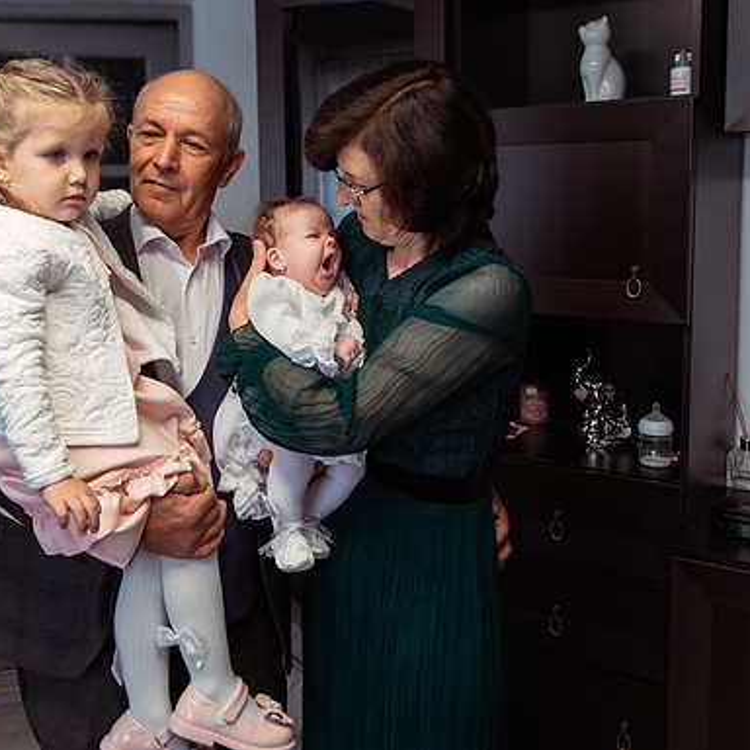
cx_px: 315
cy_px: 263
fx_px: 981
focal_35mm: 40
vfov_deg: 41.4
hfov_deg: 41.7
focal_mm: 24
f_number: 3.2
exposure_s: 1/125
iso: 640
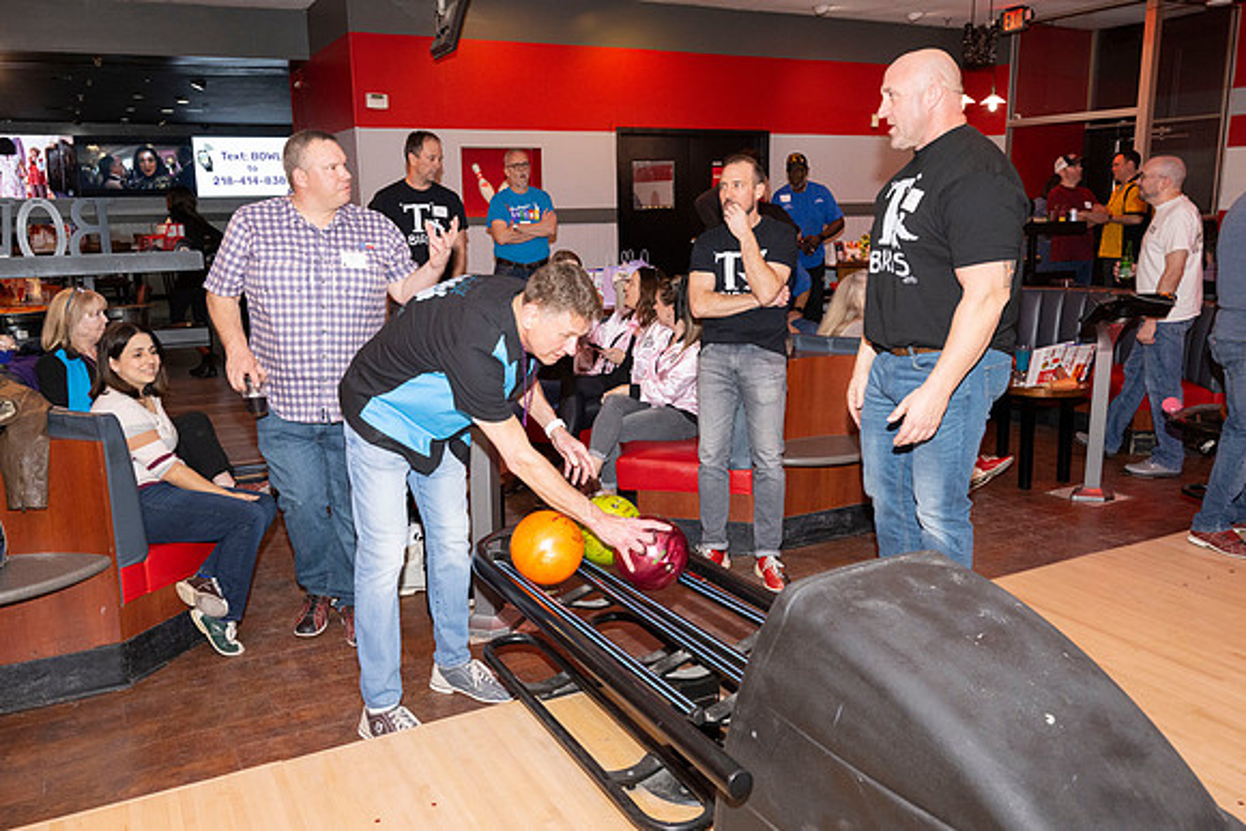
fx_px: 1004
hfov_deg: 63.6
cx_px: 623
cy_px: 416
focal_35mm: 29
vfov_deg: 45.0
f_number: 5.6
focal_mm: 29
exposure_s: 1/100
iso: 2000
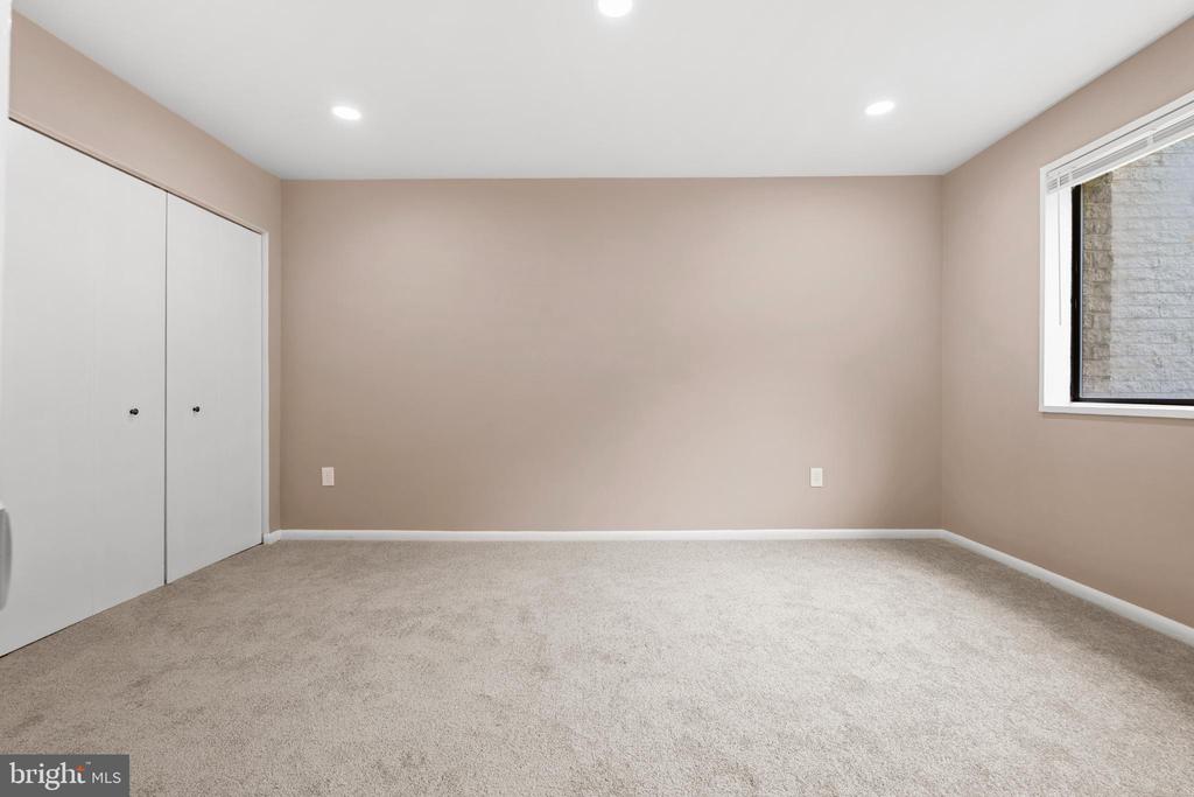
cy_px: 398
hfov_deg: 96.7
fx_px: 531
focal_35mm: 16
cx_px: 597
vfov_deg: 73.8
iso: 160
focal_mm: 16
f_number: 9
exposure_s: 1/1.25
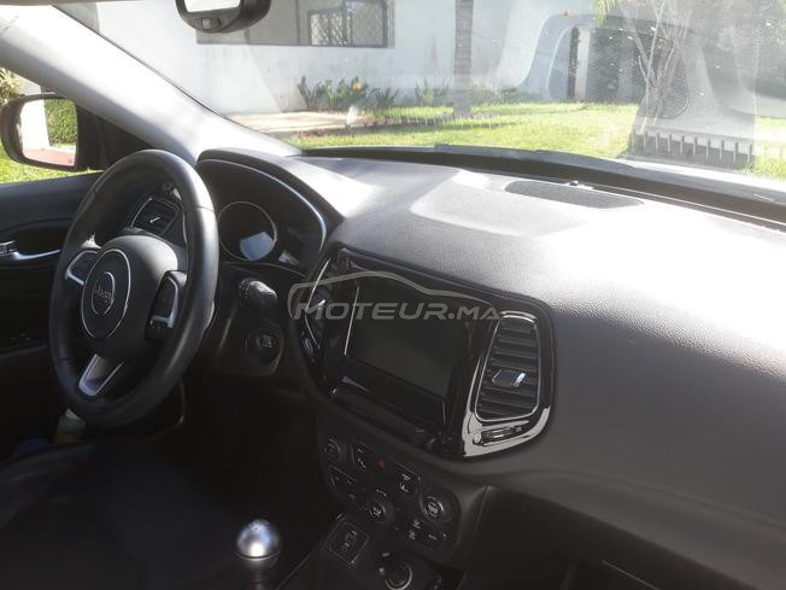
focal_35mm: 27
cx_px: 393
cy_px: 295
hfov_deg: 65.3
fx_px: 613
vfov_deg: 51.4
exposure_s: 1/263
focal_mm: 3.71
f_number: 1.7
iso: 40
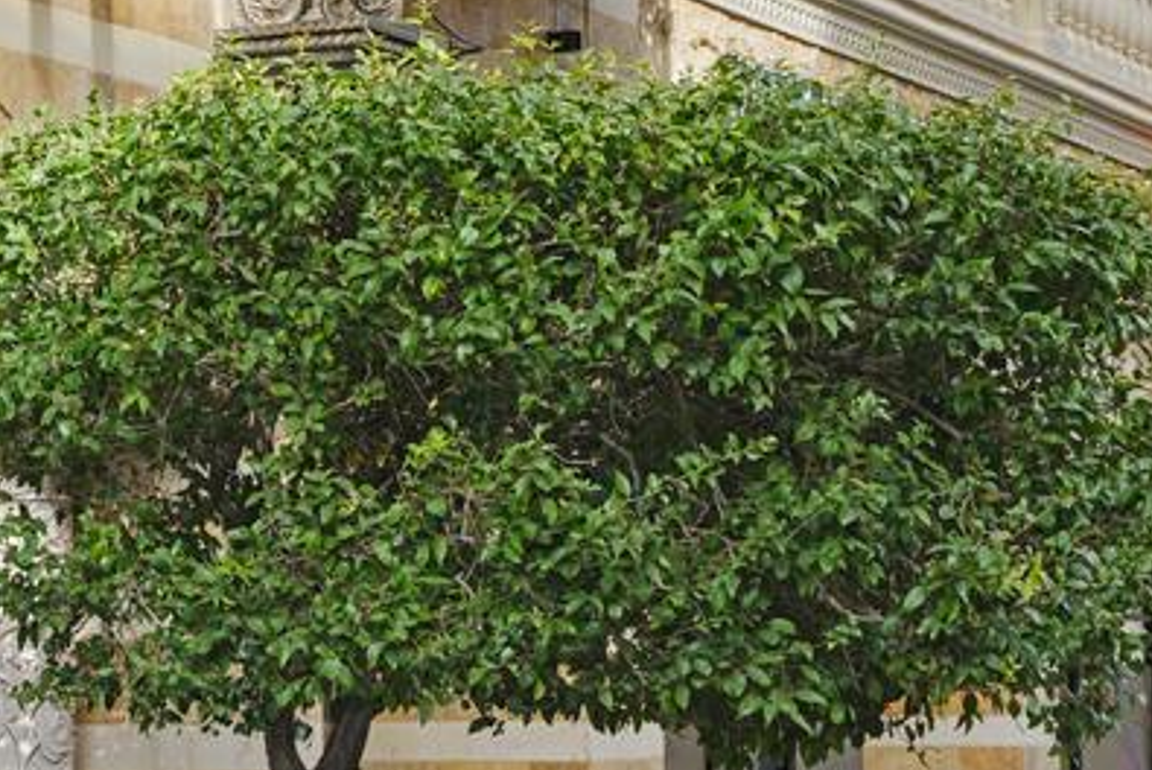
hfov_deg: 15.4
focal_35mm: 125
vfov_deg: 10.9
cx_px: -470
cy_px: 12
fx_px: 4003
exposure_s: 1/250
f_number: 11
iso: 1250
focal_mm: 41.8
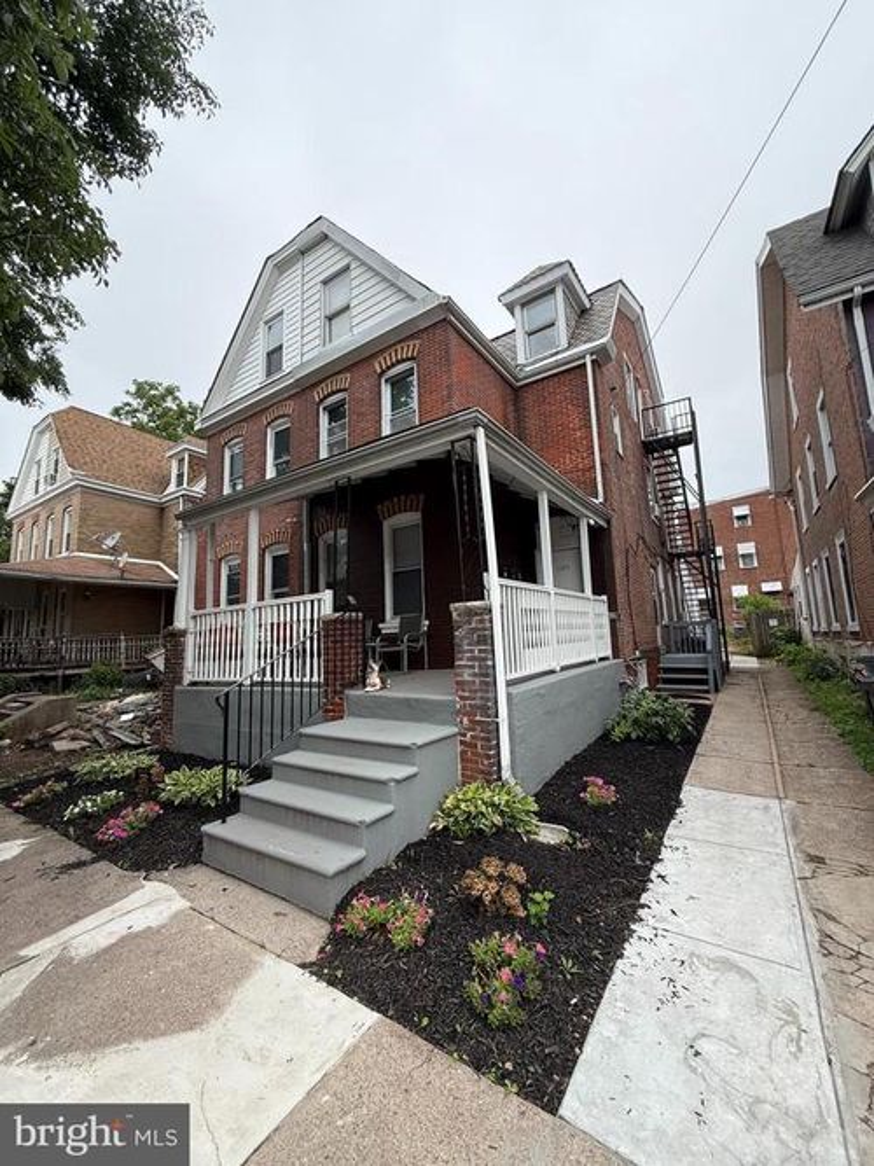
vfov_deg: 102.1
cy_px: 583
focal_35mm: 14
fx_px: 471
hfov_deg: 85.7
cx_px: 437
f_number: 2.2
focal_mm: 2.22
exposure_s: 1/433
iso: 50
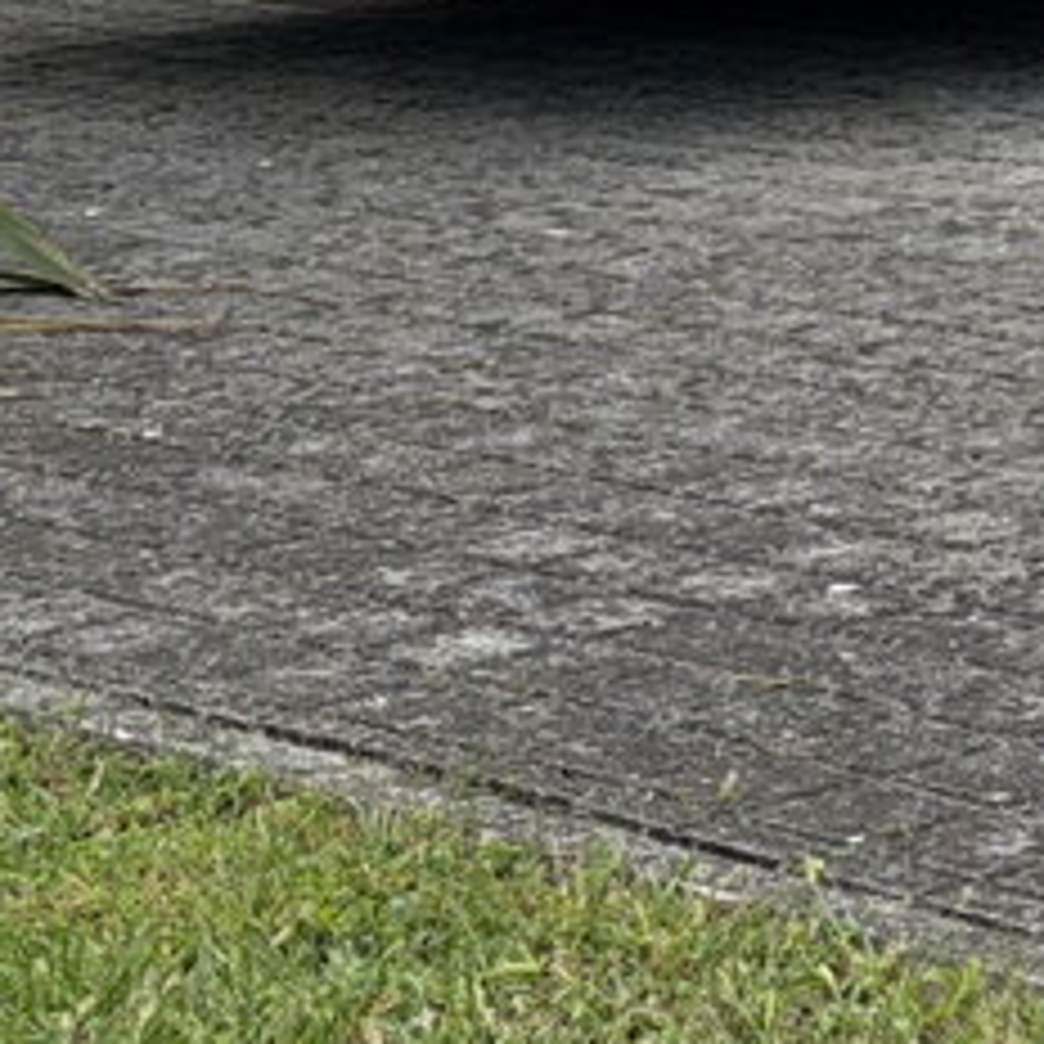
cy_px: -351
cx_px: 1472
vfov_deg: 9.2
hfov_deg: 9.2
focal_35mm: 187
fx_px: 6381
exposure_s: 1/1608
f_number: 1.78
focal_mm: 6.76
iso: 64
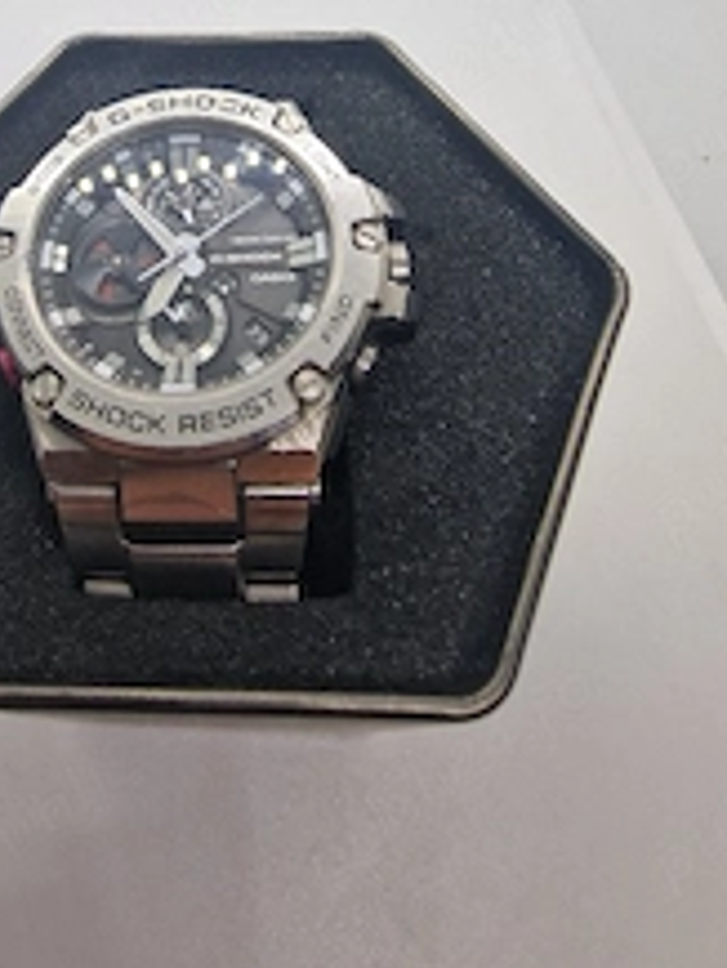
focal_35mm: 24
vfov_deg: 62.4
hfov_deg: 54.5
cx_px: 192
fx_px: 671
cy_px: 134
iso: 50
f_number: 2.2
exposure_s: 1/141
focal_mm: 2.2
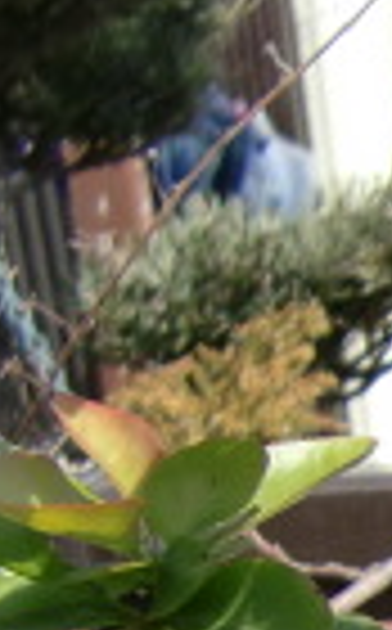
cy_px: 963
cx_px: 1099
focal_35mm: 136
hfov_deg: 8.4
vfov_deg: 14.3
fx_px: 2334
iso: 64
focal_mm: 4.9
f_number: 2.6
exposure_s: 1/640
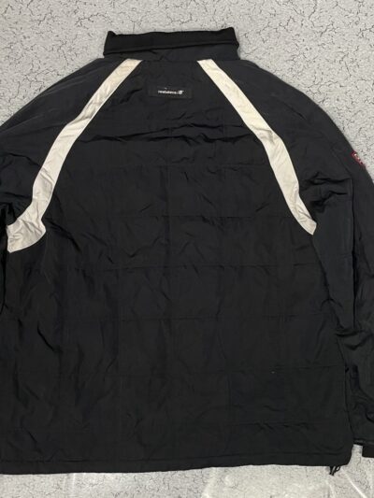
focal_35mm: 26
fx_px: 374
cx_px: 187
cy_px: 249
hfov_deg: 53.1
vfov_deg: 67.3
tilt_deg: -83.4
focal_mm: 4.2
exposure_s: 1/50
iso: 320
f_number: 1.6
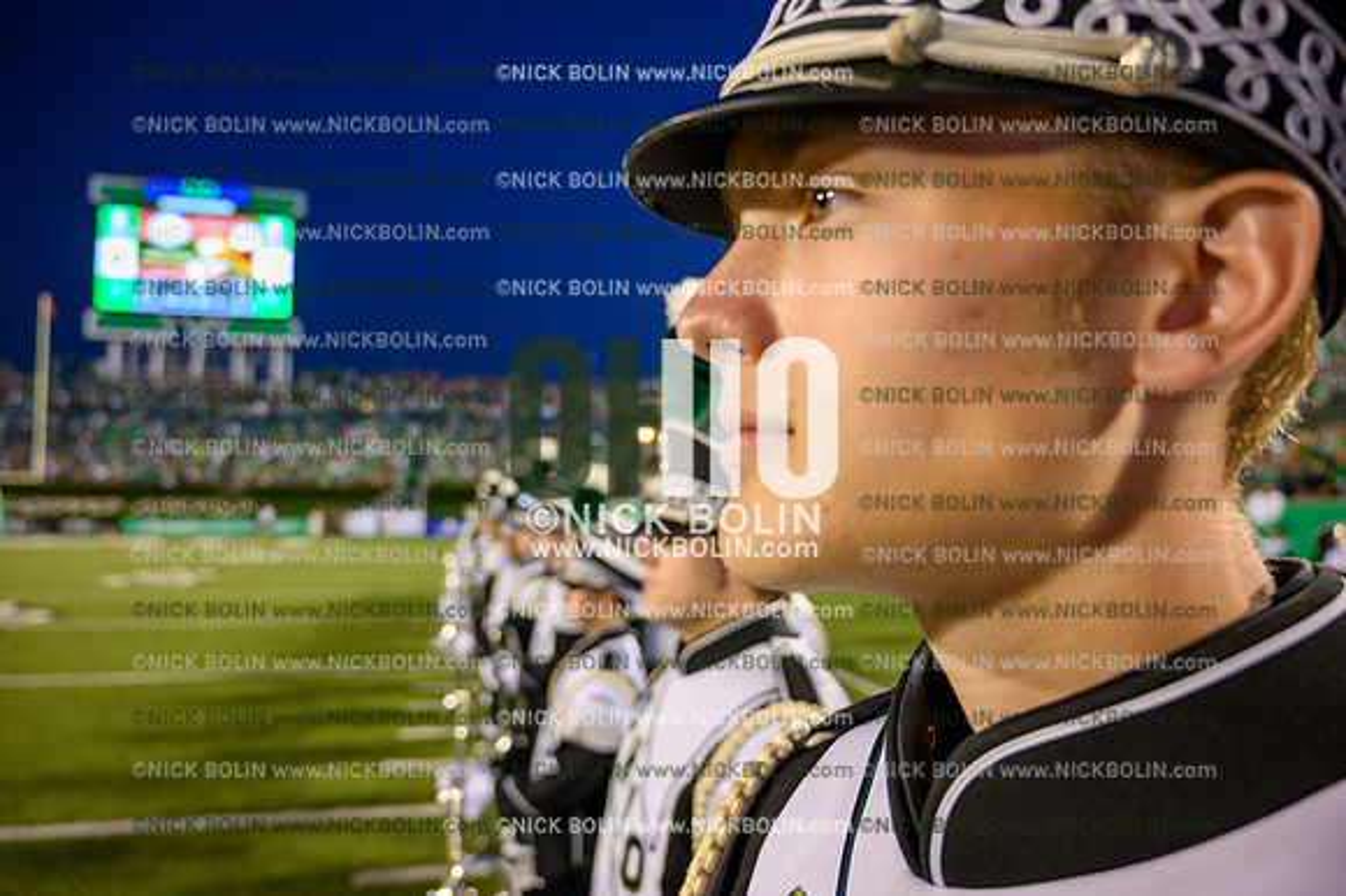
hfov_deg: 73.8
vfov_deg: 53.1
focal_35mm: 24
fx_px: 897
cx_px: 673
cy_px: 448
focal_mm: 24
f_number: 4
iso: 2000
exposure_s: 1/200
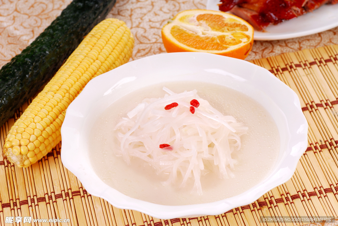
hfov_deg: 22.6
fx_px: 846
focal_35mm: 90
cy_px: 113
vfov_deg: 15.2
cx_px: 169
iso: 100
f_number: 8
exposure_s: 1/160
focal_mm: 60
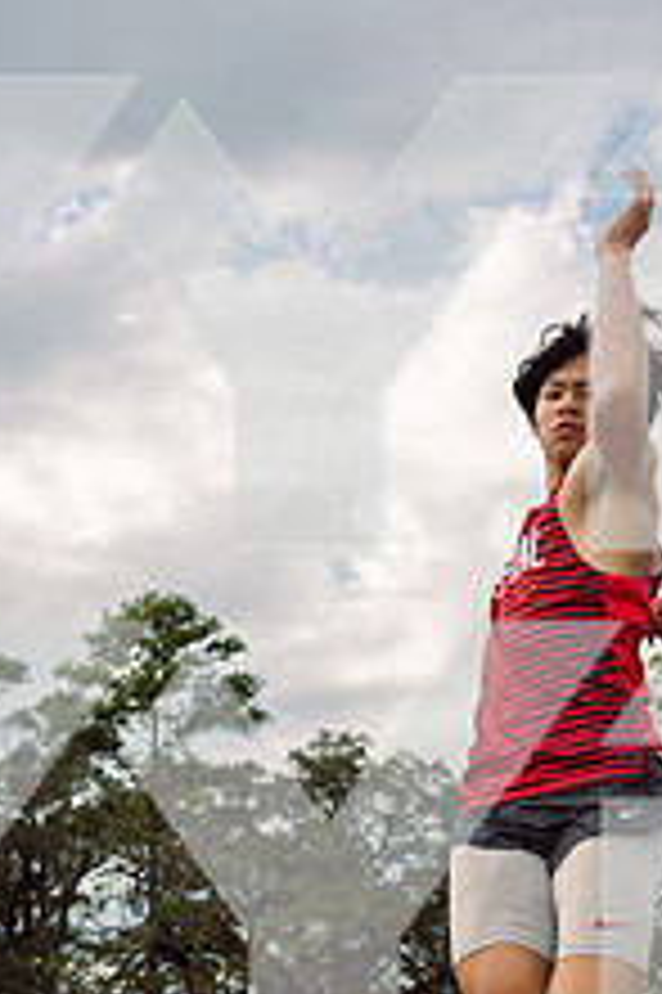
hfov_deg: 21.3
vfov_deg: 30.7
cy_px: 861
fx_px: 1740
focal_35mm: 63
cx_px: 513
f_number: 2.8
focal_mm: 24
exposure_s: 1/3200
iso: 250
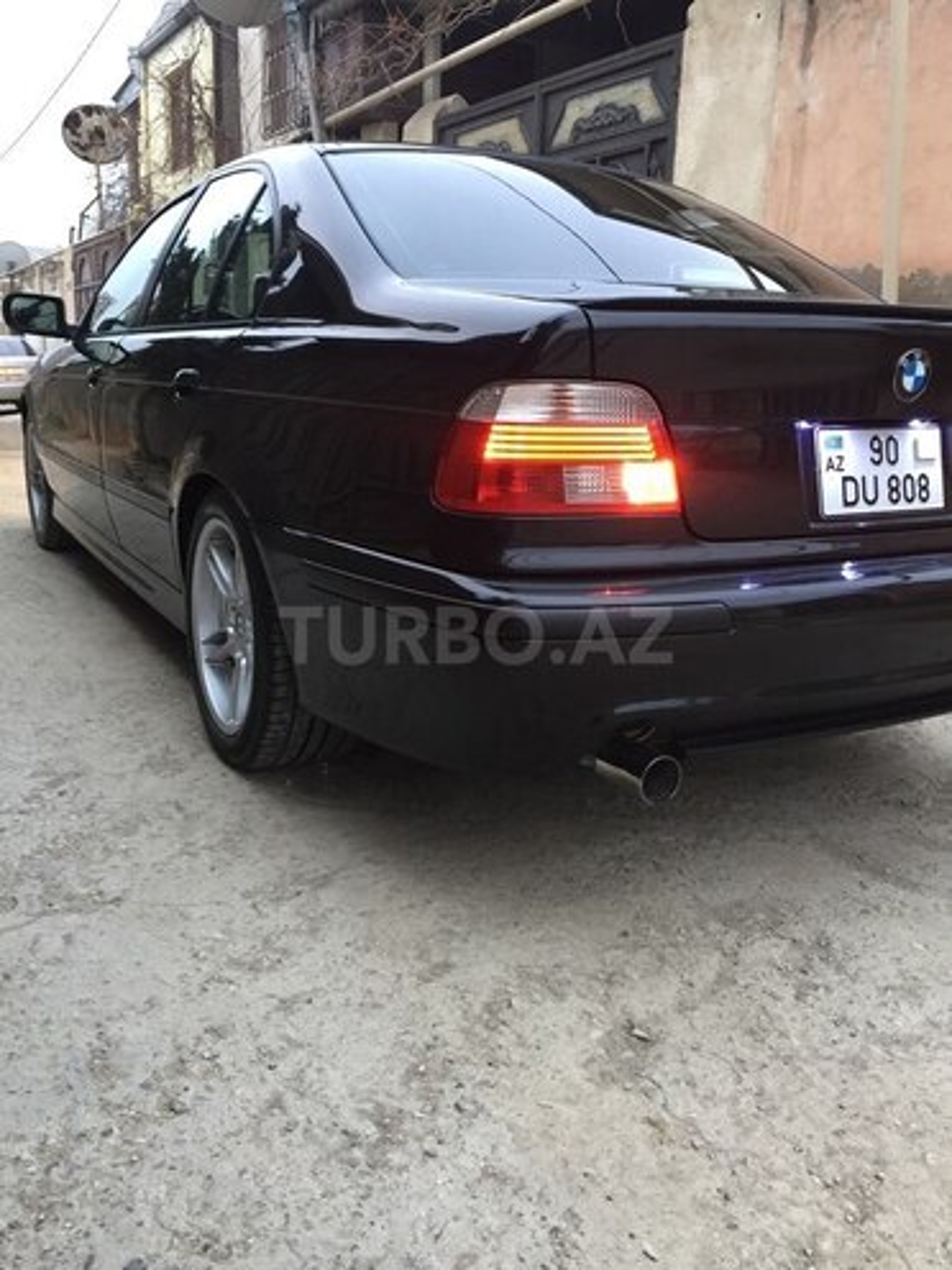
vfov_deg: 61.7
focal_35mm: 29
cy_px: 635
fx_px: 1063
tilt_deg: -11.7
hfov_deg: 48.2
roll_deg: -2.4
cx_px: 476
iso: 125
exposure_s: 1/33
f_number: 2.2
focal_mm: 4.15
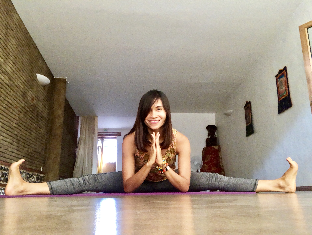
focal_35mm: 32
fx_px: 289
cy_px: 118
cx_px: 156
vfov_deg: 44.2
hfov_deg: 56.8
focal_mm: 2.87
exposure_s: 1/30
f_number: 2.2
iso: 320
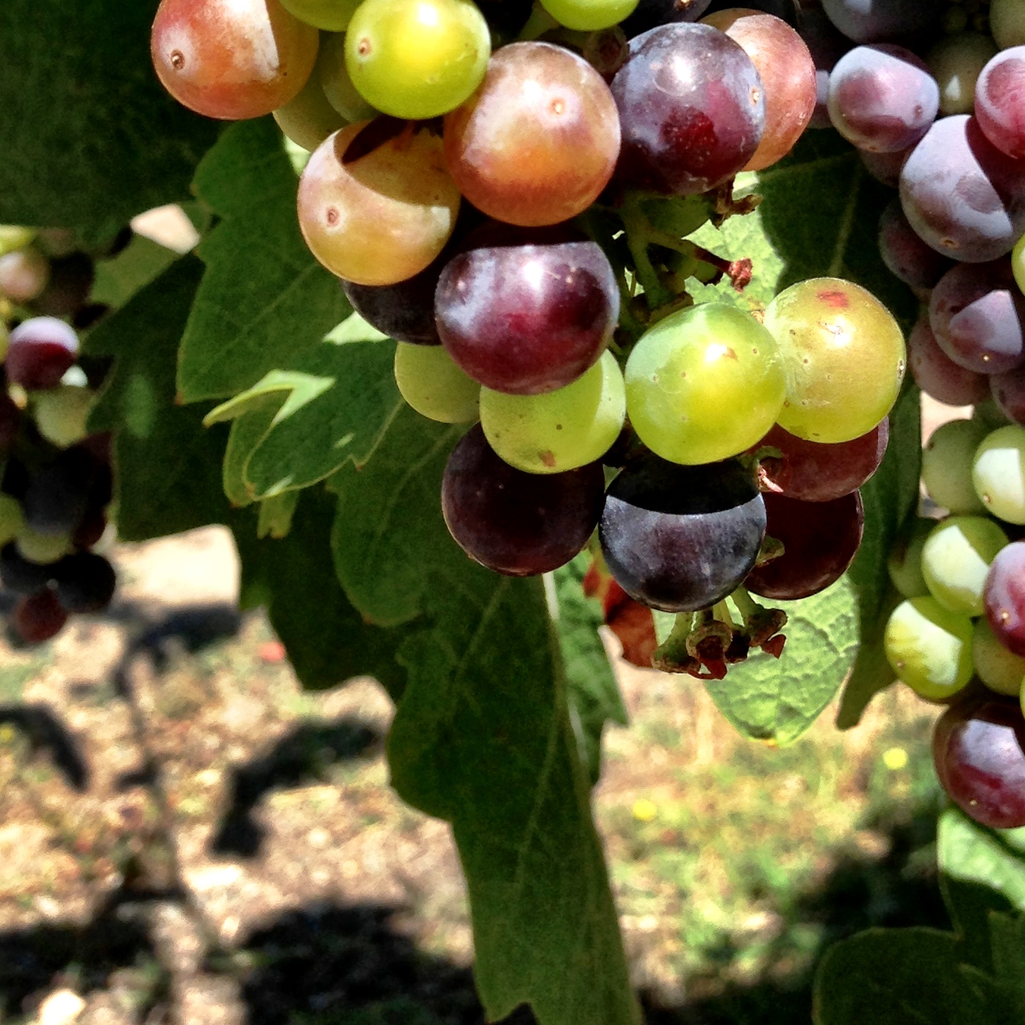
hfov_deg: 25.2
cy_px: -158
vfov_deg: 23.5
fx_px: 2278
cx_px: 709
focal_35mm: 68
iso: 50
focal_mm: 4.13
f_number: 2.4
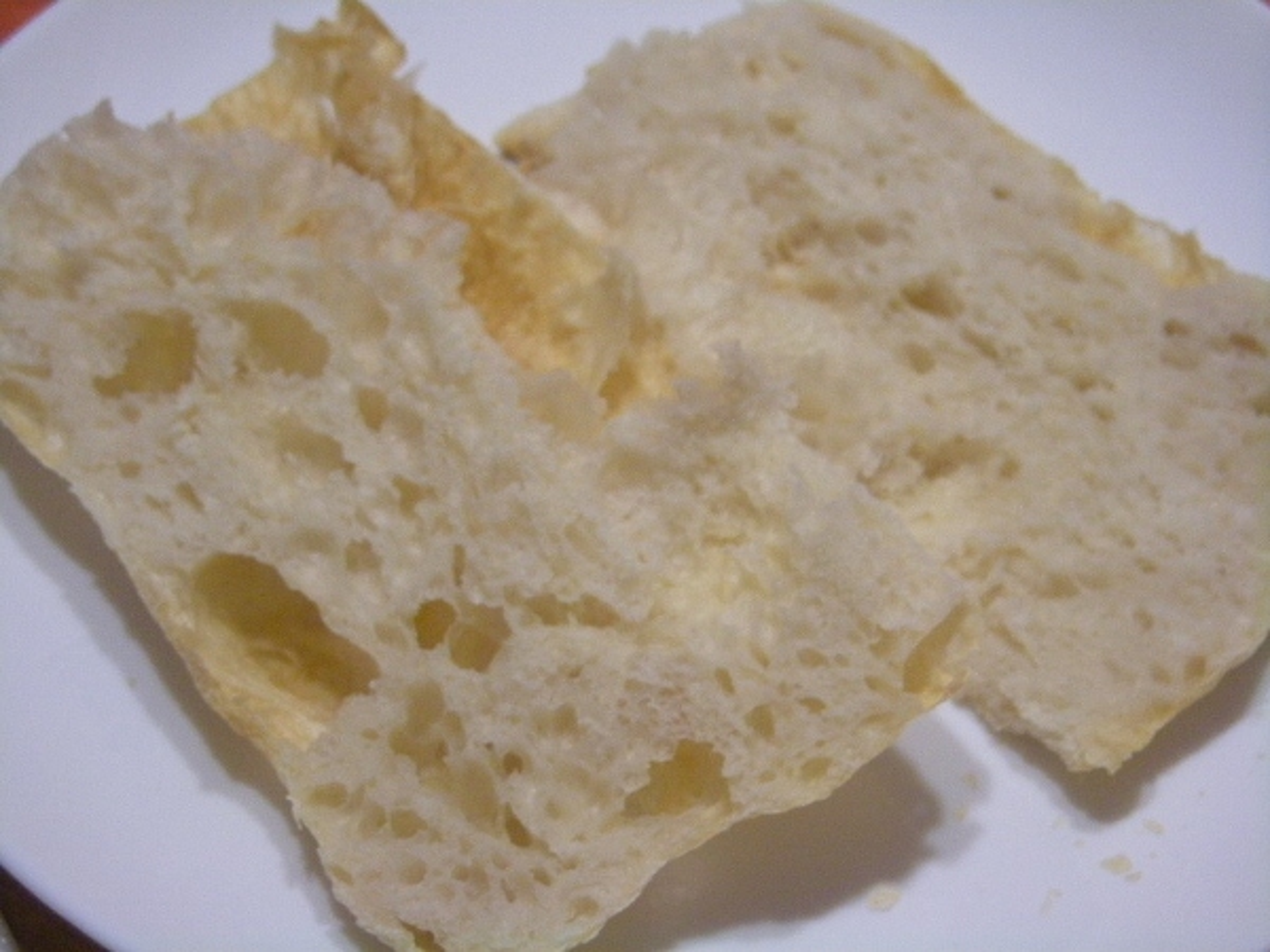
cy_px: 476
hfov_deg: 25.7
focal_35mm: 76
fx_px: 2788
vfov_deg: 19.4
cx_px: 635
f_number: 3.9
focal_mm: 12.3
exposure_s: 1/18.4
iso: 400
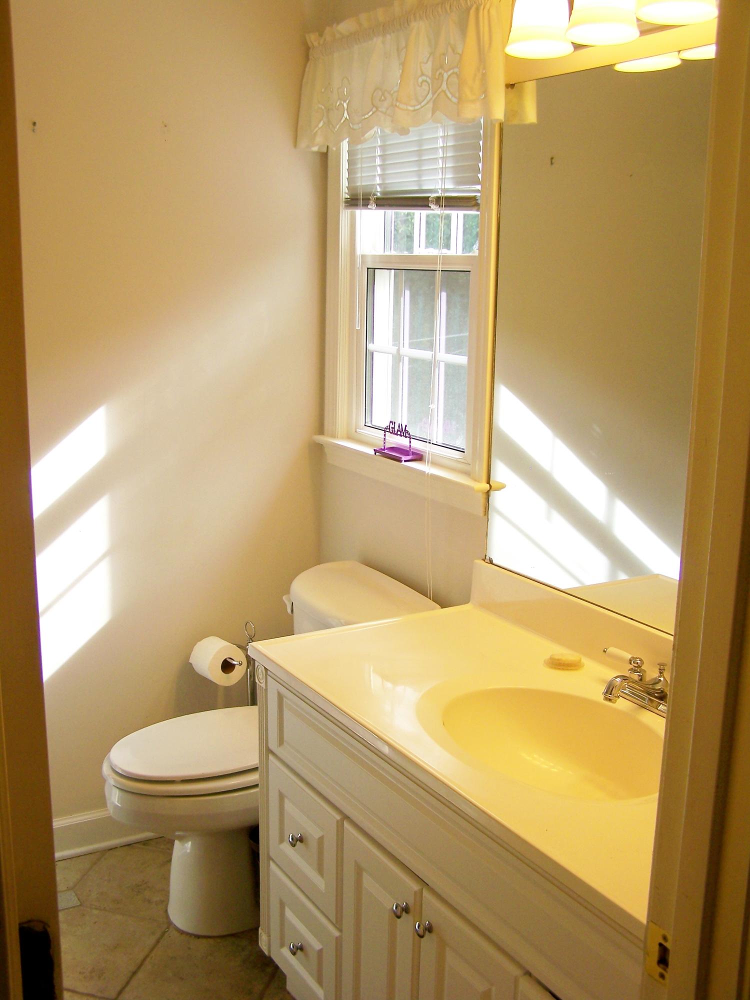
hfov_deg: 37.7
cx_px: 375
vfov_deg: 49.0
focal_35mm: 38
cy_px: 500
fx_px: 1098
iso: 64
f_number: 2.8
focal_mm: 6.3
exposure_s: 1/100
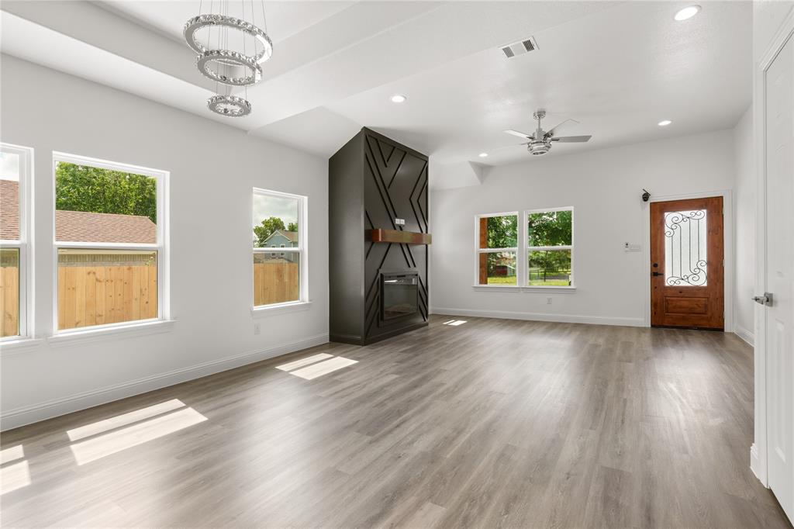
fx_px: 353
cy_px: 264
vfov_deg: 73.7
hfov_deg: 96.8
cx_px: 397
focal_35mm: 16
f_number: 10
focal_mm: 16
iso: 100
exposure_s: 1/4
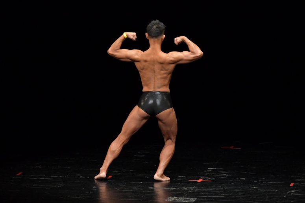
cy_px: 102
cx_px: 152
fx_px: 2413
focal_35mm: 285
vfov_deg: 4.8
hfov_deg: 7.2
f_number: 5.6
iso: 3200
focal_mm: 190
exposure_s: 1/400
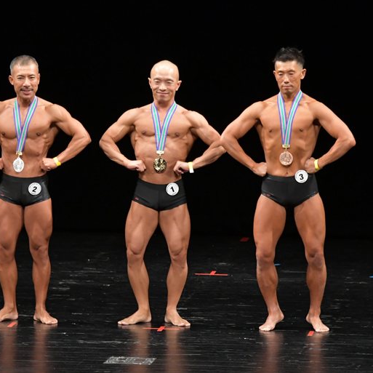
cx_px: 160
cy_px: 186
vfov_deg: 5.4
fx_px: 3986
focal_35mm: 327
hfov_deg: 5.4
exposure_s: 1/400
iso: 3200
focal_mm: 170
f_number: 5.6
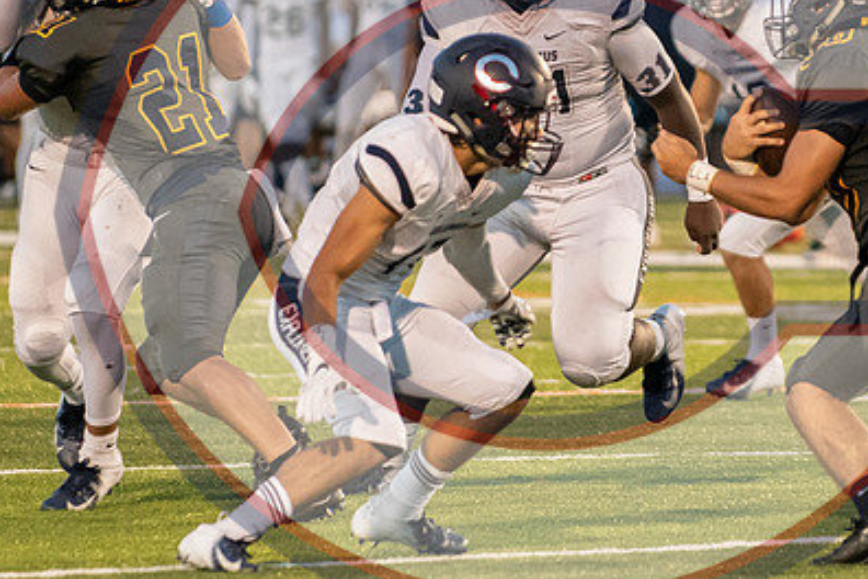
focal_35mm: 614
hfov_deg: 3.4
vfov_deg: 2.2
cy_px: 181
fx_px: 14803
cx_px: 674
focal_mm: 200
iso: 6400
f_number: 2.8
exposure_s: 1/1600
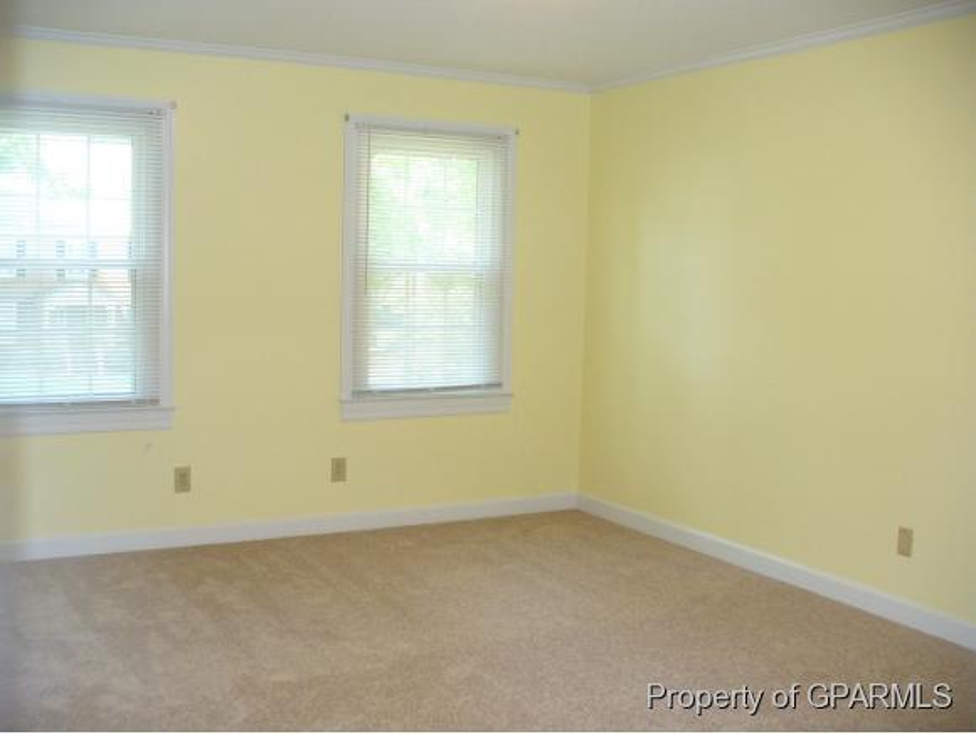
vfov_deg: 38.7
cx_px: 488
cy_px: 367
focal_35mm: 37
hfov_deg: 50.1
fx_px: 1044
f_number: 2.8
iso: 160
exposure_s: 1/30
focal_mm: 6.1
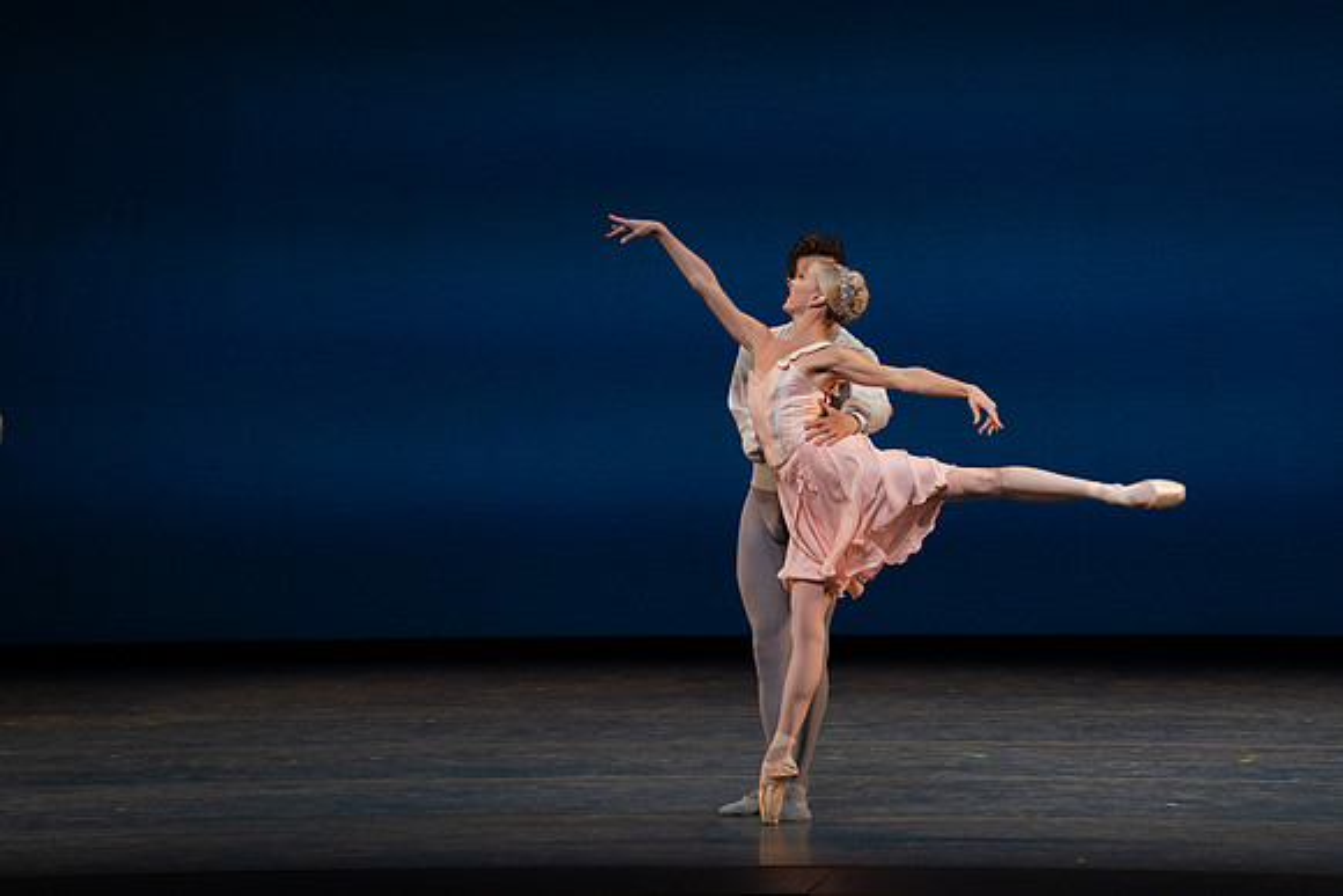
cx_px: 672
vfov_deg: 6.9
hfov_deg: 10.3
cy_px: 448
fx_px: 7463
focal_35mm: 200
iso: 3200
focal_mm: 200
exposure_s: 1/500
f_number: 8
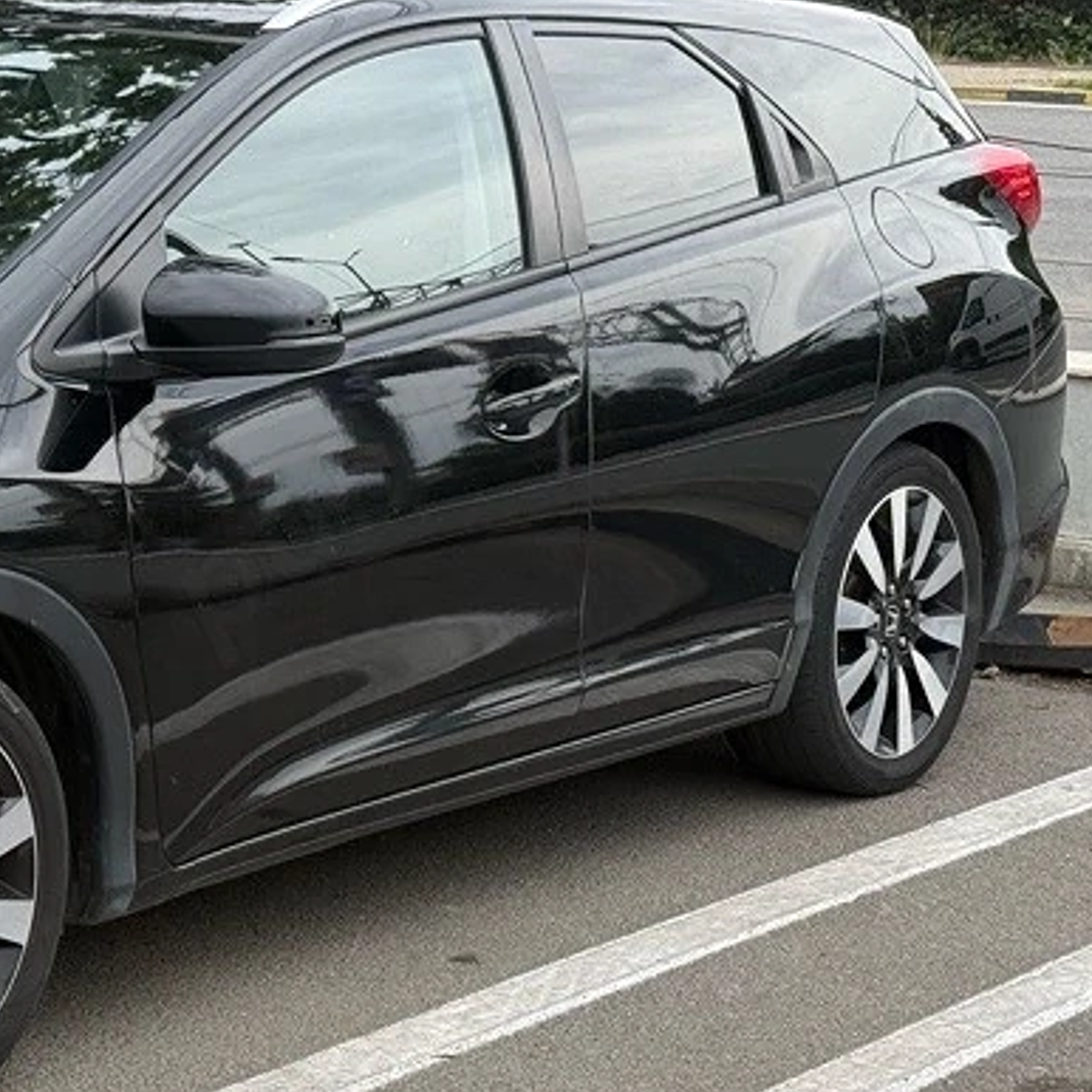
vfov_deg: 15.8
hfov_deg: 15.5
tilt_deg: -8.4
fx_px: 3926
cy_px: 430
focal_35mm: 110
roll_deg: -1.7
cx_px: -68
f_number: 1.78
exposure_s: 1/1242
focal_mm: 6.76
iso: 100
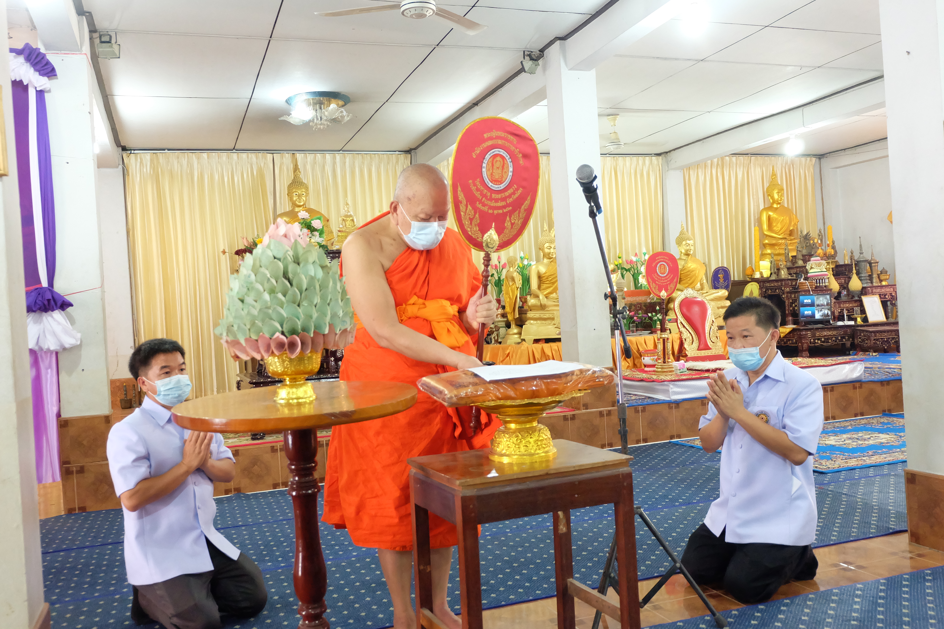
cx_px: 472
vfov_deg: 43.6
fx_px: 787
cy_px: 314
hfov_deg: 61.9
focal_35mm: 30
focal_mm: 20.1
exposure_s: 1/70
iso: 5000
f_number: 3.8
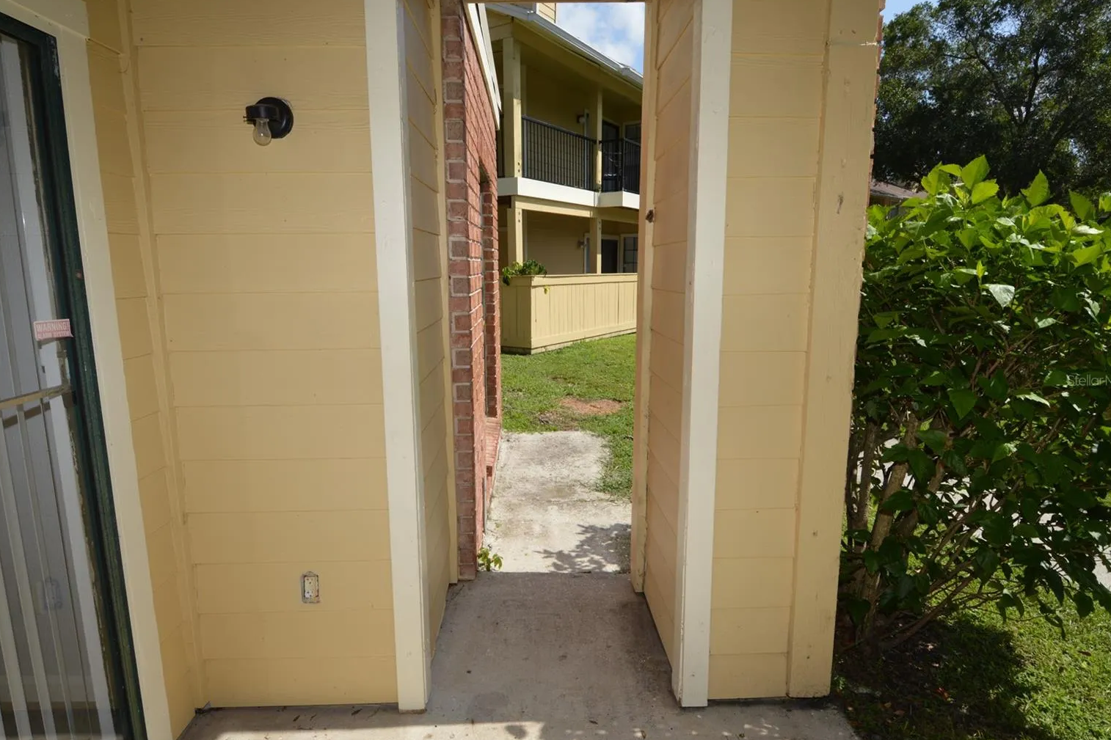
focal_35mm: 19
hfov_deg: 86.9
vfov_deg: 64.5
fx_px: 586
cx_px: 545
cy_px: 380
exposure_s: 1/200
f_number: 9
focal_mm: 12
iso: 100
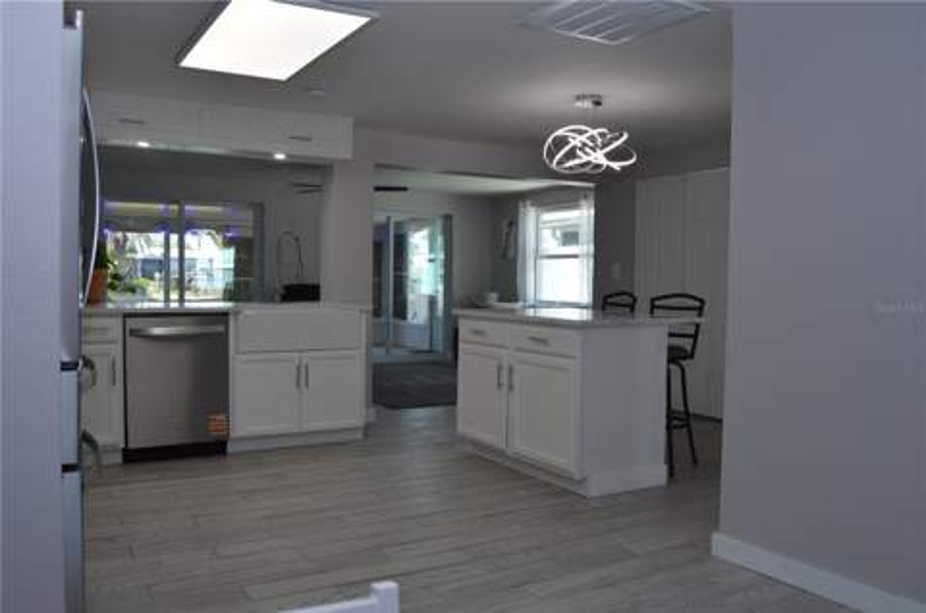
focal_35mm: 28
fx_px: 732
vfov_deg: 45.5
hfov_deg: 64.7
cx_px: 463
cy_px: 306
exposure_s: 1/125
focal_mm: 19
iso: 280
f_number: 5.6
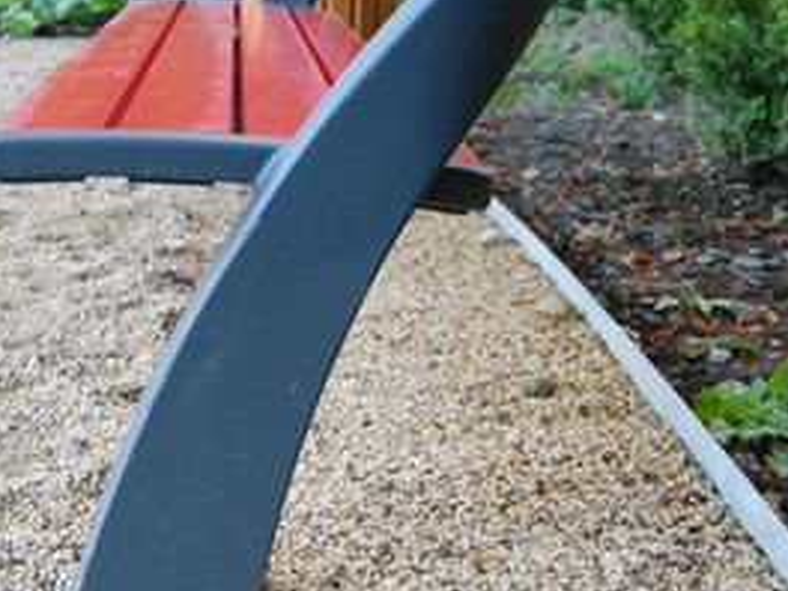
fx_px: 1366
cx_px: 254
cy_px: 185
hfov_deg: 31.9
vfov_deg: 24.3
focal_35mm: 60
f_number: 4.5
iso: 400
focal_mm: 22
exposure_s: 1/80
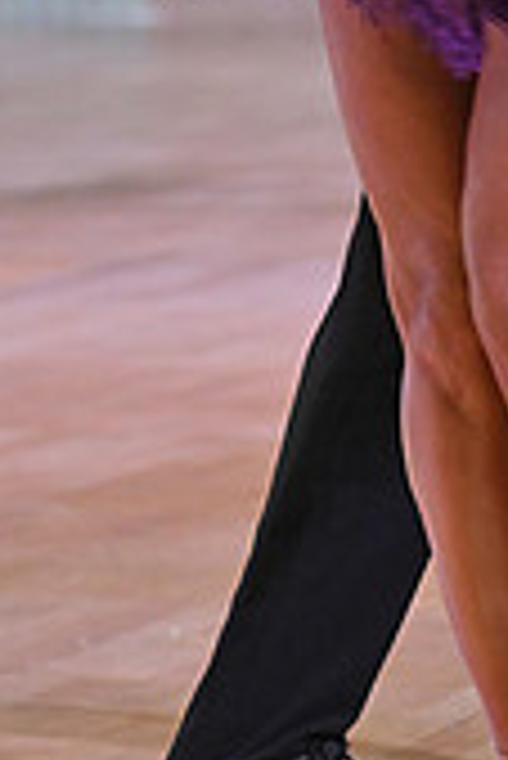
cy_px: -234
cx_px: 524
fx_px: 9801
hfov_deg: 3.0
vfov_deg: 4.4
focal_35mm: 464
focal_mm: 135
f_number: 5
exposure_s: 1/400
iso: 4000
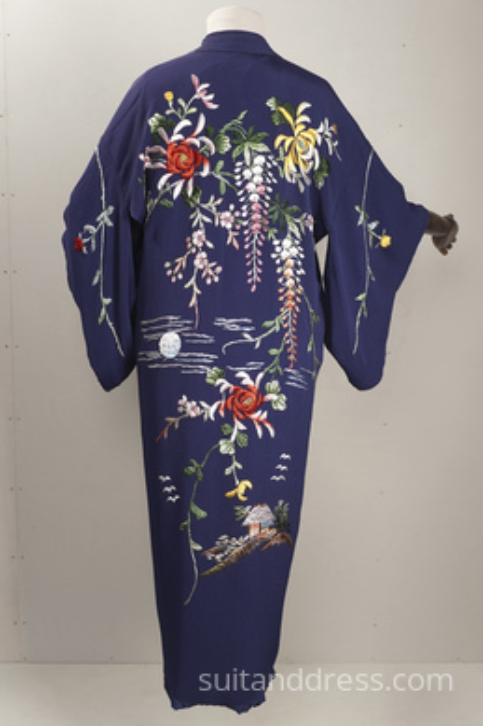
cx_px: 242
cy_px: 363
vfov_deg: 41.1
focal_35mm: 48
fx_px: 967
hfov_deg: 28.1
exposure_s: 1/40
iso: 400
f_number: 5.6
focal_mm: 32
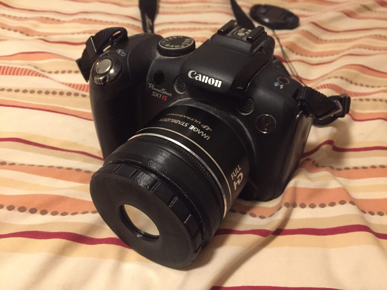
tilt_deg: -49.7
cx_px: 194
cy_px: 145
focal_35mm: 29
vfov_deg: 48.2
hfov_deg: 61.7
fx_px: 324
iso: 400
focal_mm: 4.15
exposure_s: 1/15
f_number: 2.2
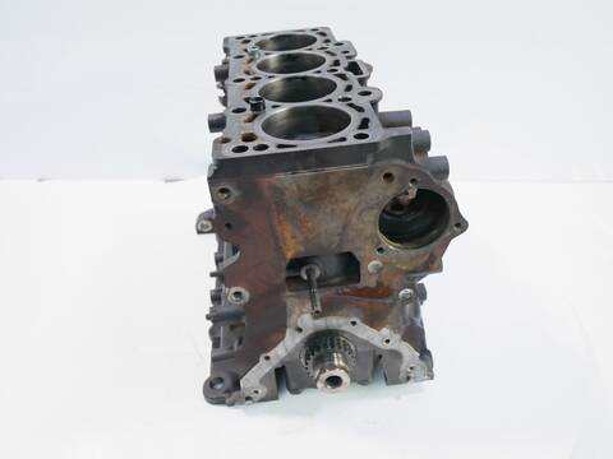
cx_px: 306
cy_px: 230
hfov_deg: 56.8
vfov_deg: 44.2
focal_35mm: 32
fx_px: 567
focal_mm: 16
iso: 400
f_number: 4
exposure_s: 1/60
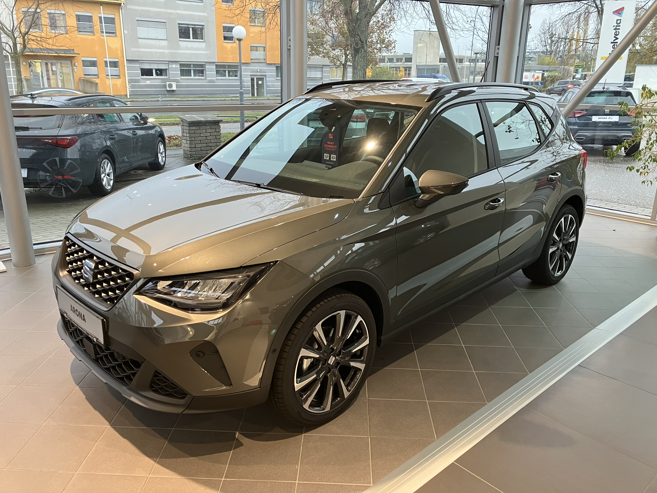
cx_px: 328
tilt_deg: -16.6
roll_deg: -0.9
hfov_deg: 63.4
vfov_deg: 49.7
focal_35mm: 28
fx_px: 531
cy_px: 246
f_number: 1.8
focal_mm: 3.99
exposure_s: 1/50
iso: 320
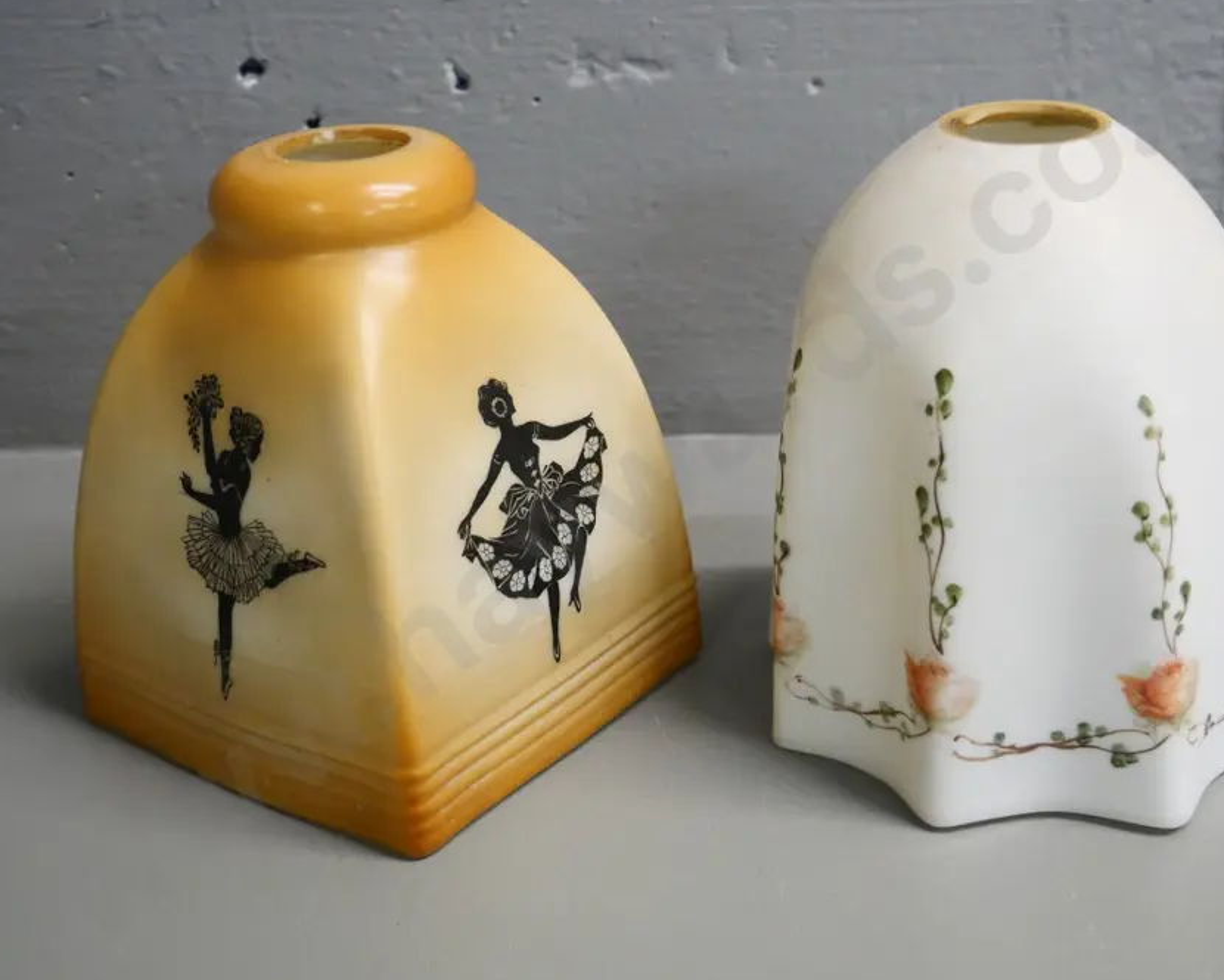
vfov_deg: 28.6
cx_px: 672
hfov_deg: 35.3
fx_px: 1920
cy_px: 465
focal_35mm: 53
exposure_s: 1/160
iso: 3200
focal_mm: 22
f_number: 4.5
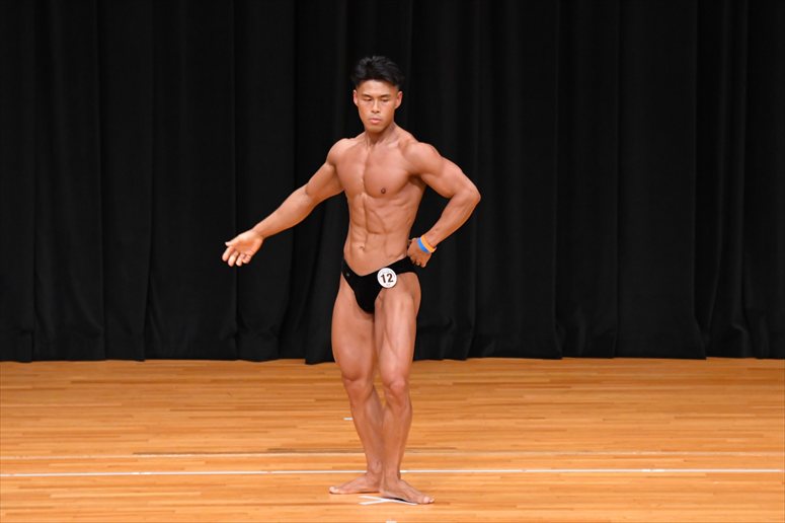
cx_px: 392
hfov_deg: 7.2
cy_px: 262
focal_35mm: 285
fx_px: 6212
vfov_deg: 4.8
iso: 4000
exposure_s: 1/400
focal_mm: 190
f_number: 5.6
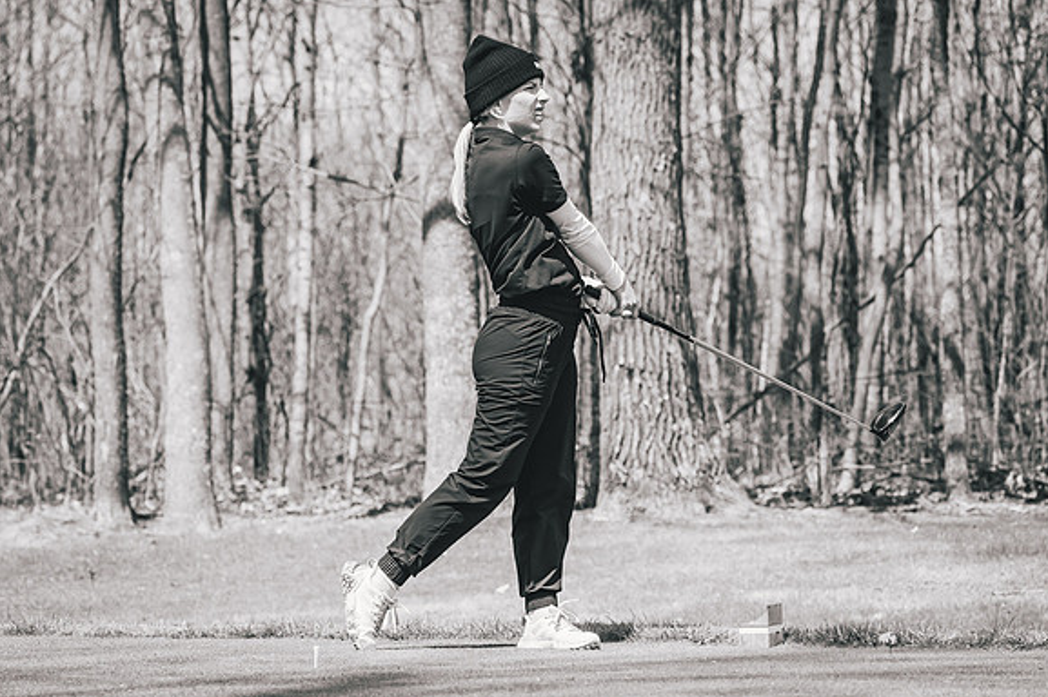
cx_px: 458
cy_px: 344
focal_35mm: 161
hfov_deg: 12.8
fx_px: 4684
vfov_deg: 8.5
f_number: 6.3
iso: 640
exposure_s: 1/1250
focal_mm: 142
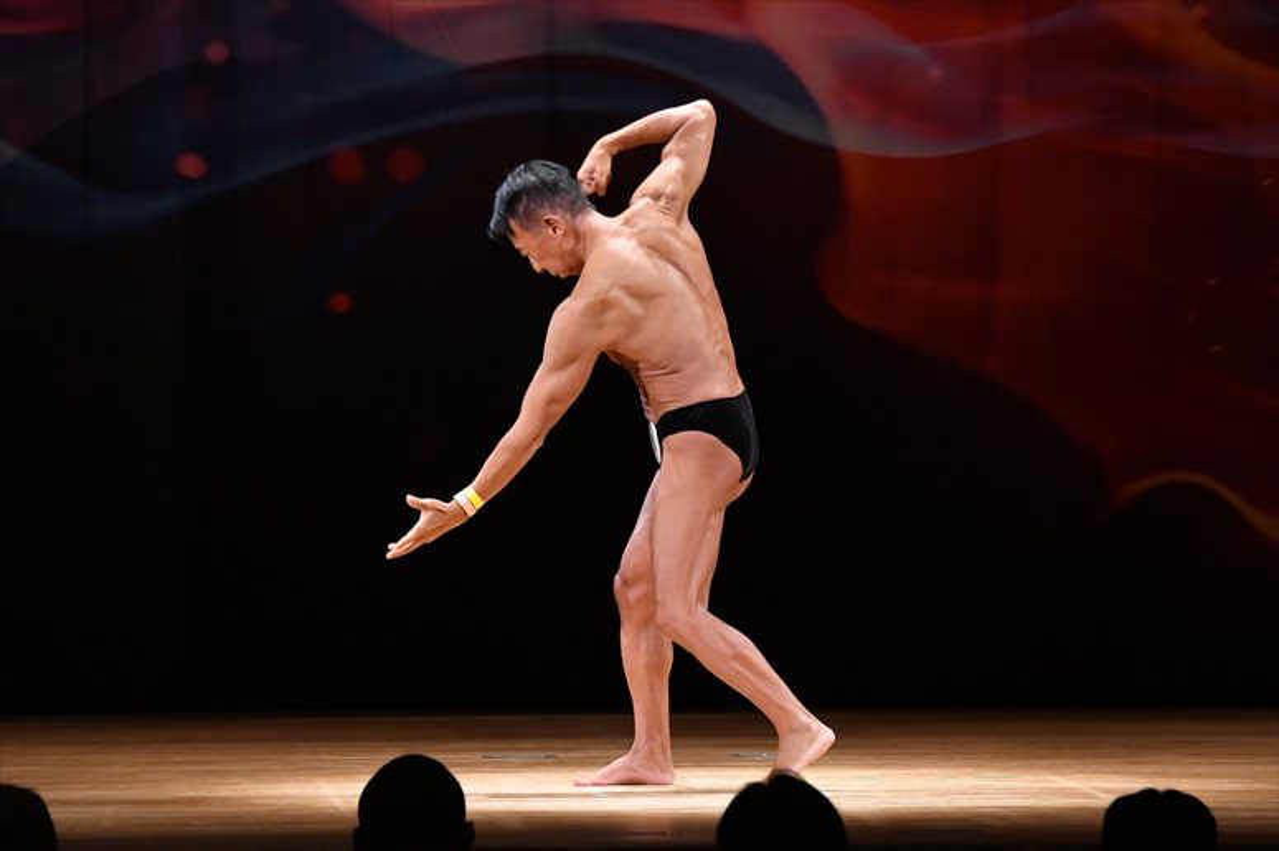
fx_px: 9055
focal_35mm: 255
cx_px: 640
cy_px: 426
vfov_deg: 5.4
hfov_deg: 8.1
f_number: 5.6
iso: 4000
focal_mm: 170
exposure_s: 1/400
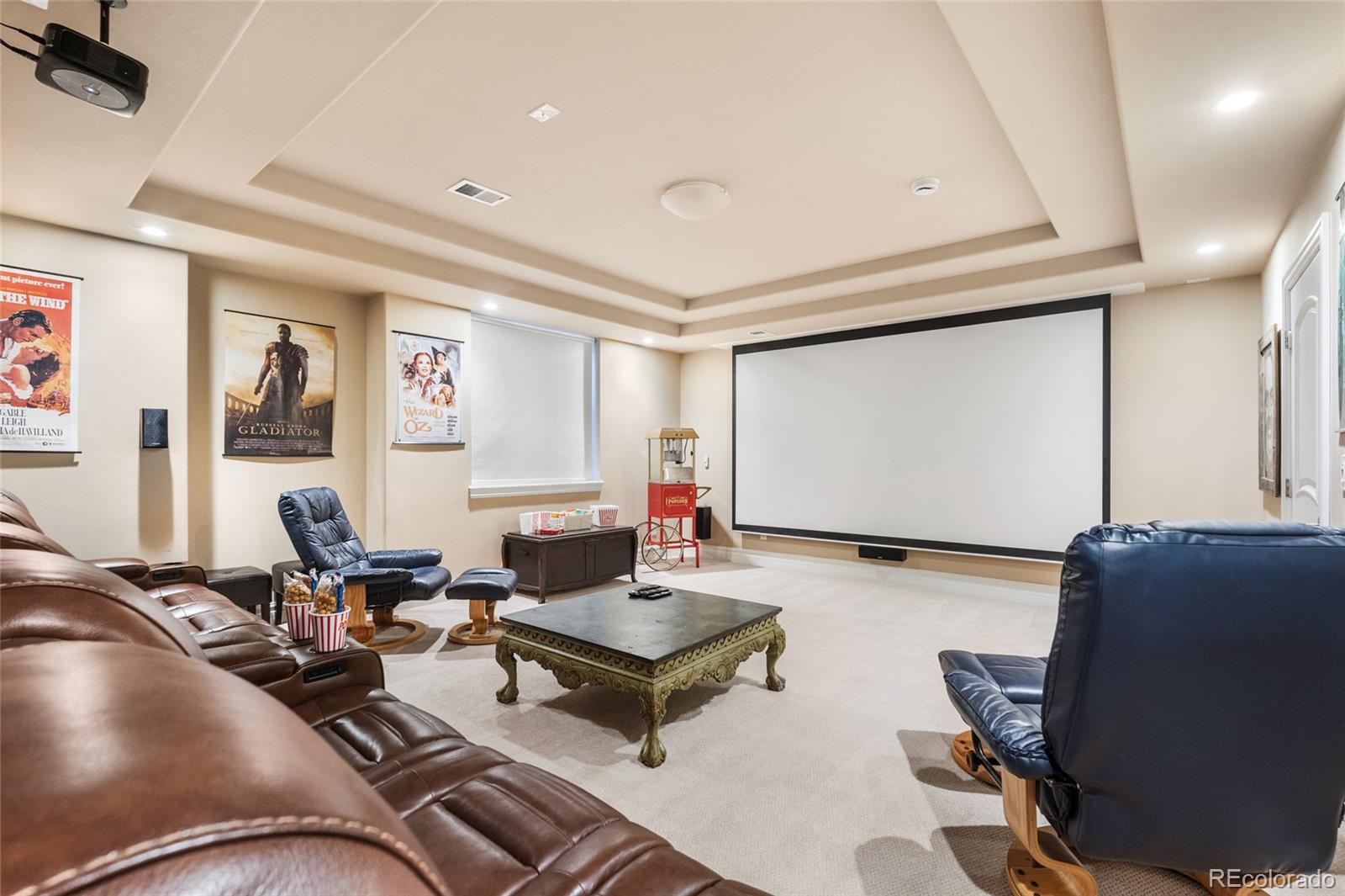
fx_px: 597
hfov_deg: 96.8
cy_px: 448
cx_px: 672
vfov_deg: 73.7
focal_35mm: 16
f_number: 8
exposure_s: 1/1.67
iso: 640
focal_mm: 16
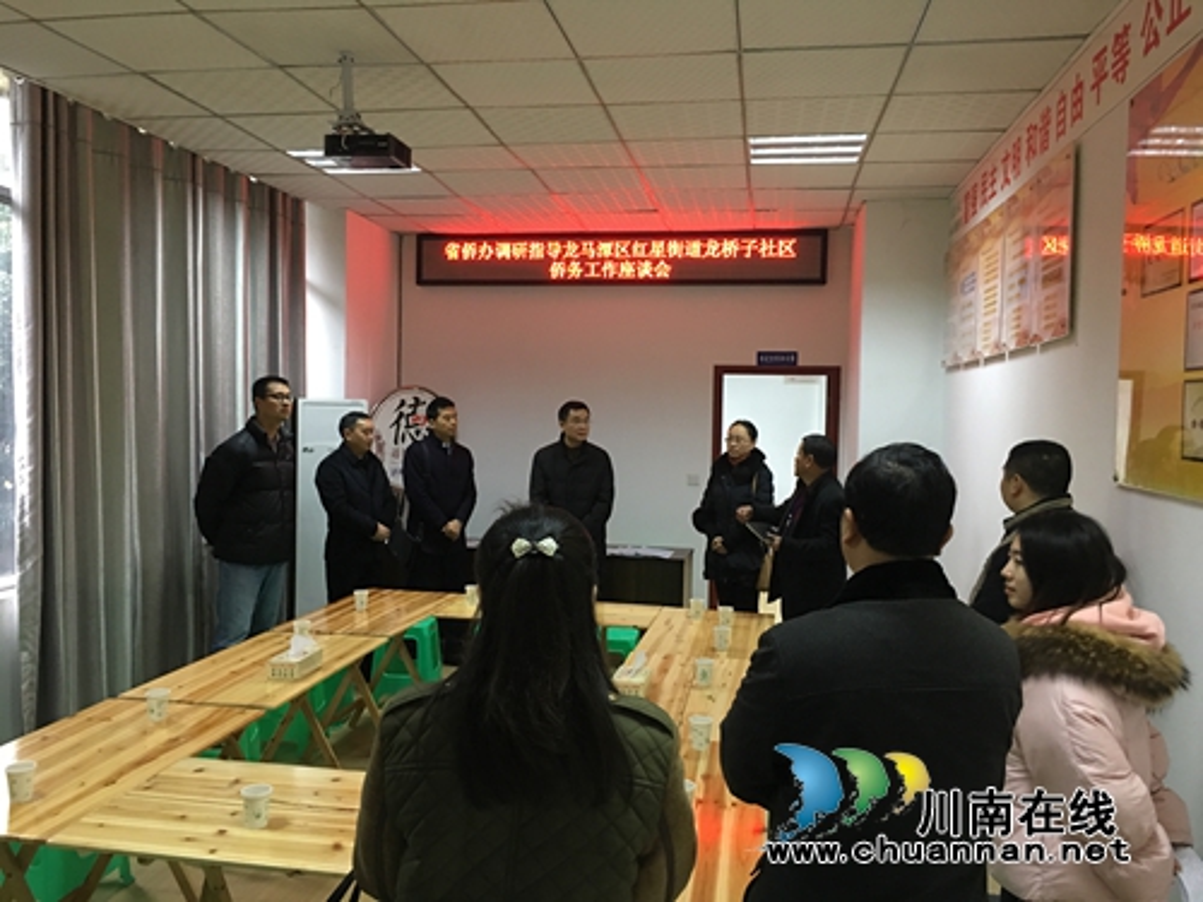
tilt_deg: -1.3
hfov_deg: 61.7
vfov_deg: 48.2
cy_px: 451
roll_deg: -1.4
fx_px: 1008
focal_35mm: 29
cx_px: 602
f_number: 2.2
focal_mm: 4.15
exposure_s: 1/10
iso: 100
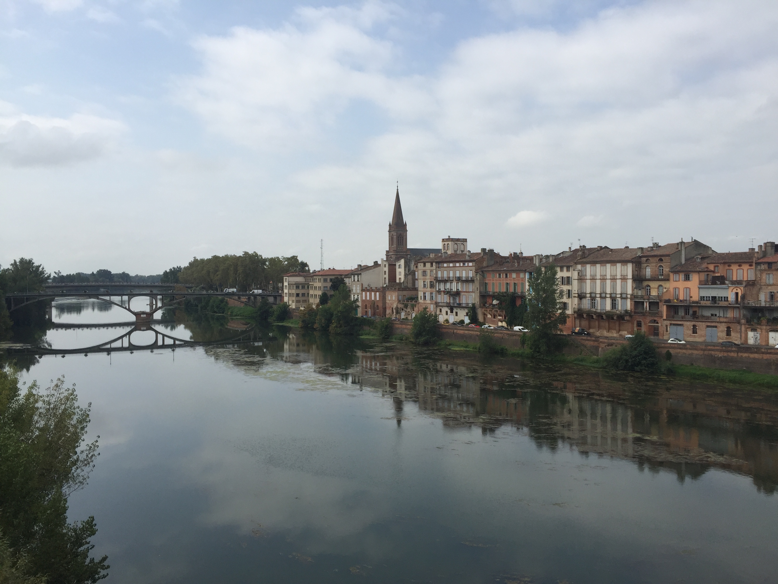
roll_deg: -0.1
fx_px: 652
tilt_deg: -0.8
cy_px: 292
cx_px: 389
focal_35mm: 29
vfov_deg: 48.2
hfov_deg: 61.7
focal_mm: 4.15
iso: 32
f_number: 2.2
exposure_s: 1/2198
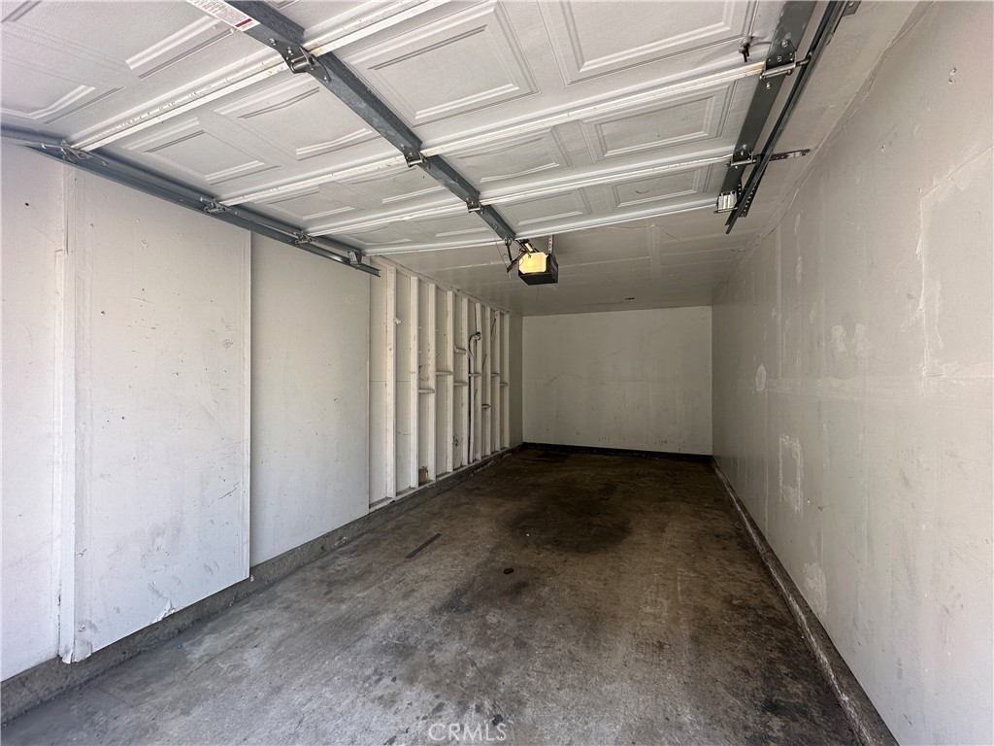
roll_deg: -0.9
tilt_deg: +0.9
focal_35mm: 14
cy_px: 373
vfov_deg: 85.7
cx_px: 497
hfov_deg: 102.1
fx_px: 402
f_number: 2.2
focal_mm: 2.22
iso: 40
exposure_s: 1/140
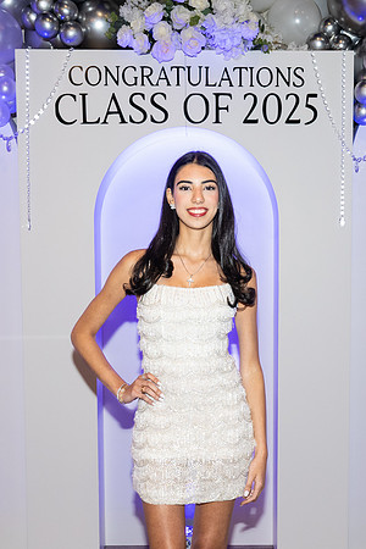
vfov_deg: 34.2
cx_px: 229
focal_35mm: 58
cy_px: 360
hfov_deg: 23.3
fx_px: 884
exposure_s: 1/80
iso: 1000
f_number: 5.6
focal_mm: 24
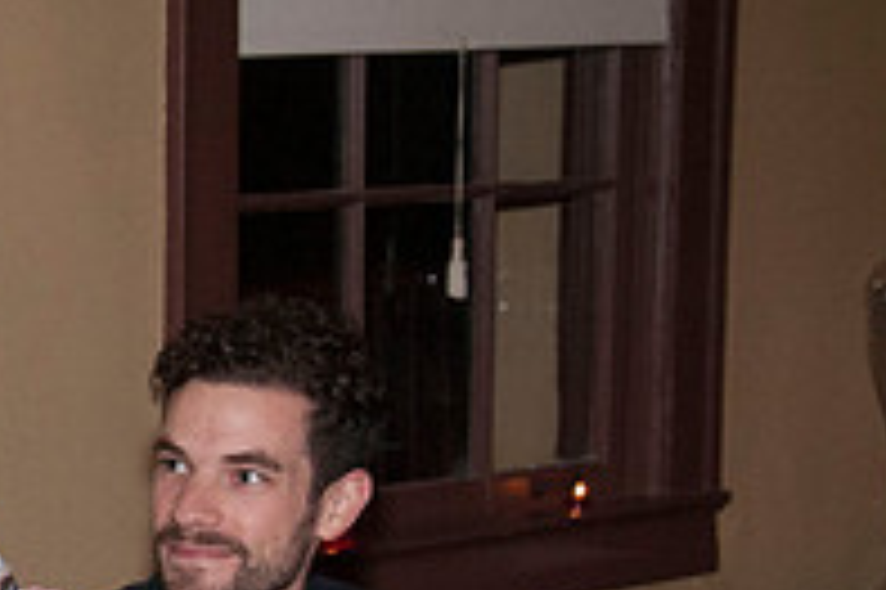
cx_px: -202
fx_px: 3467
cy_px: 610
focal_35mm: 141
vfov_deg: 9.6
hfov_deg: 14.1
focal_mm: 32
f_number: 5.6
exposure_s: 1/80
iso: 800
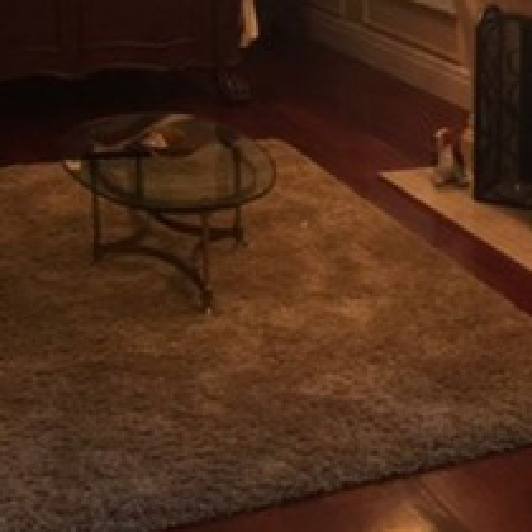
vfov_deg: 21.4
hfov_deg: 21.7
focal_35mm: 78
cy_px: -8
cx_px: 479
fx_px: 1356
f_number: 2.2
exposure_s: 1/15
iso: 64
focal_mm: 4.15
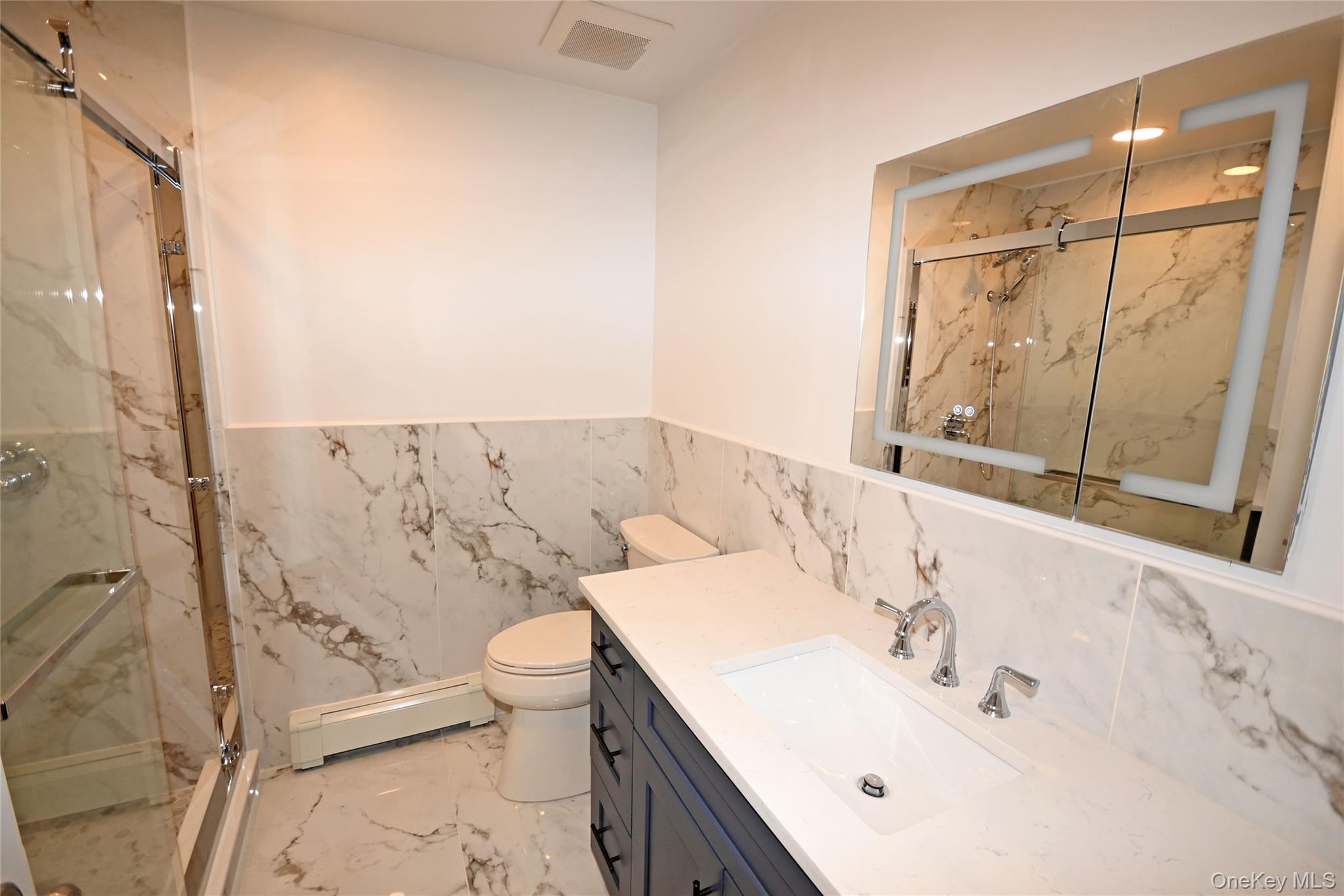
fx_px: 560
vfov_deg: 77.3
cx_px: 672
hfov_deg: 100.4
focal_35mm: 15
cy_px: 448
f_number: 4
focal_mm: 10
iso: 250
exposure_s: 1/60
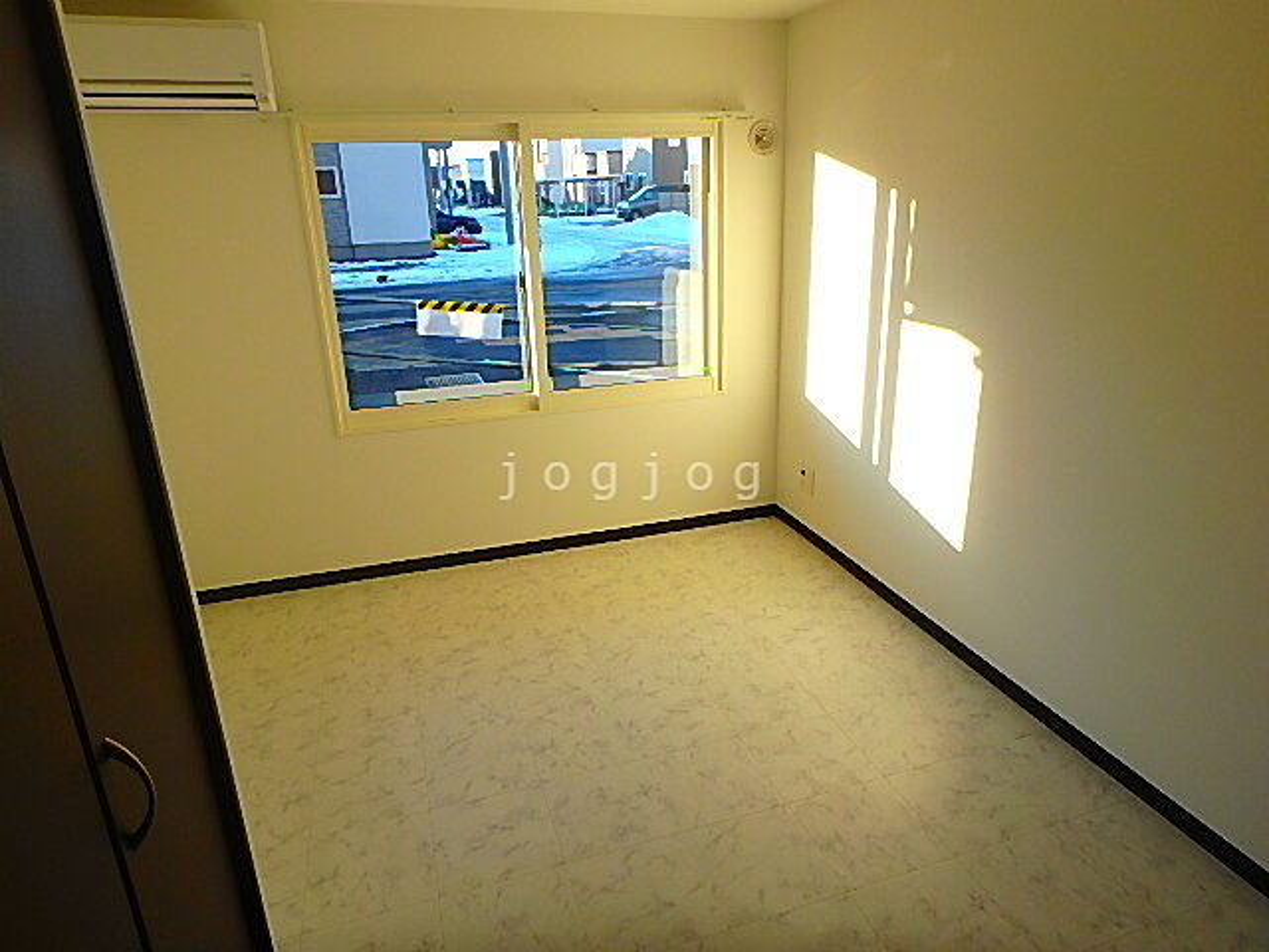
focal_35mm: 21
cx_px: 634
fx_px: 770
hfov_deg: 79.0
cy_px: 476
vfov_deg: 63.4
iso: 125
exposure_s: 1/160
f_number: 3.5
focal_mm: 3.7
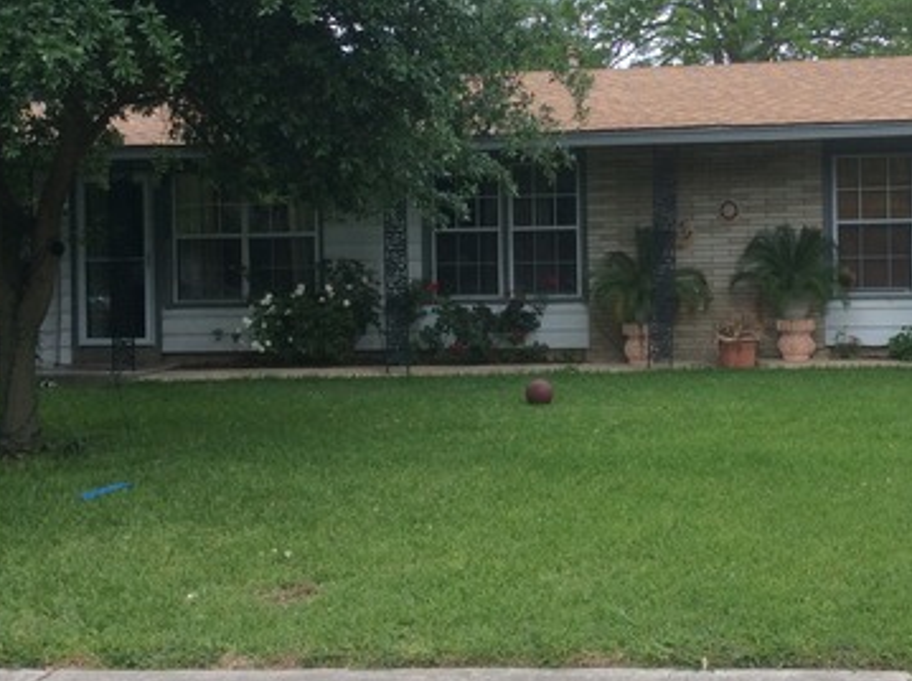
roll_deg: +0.9
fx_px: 1499
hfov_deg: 33.5
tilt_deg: -2.1
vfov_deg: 25.5
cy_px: 277
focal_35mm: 57
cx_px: 612
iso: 32
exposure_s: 1/622
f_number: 2.4
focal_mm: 3.3
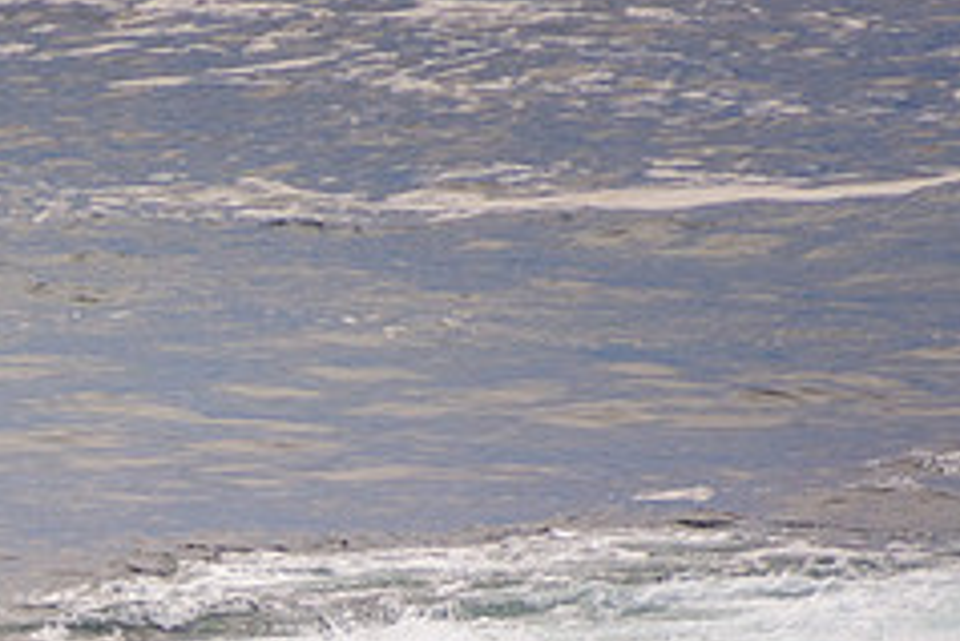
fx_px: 38982
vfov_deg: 0.9
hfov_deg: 1.4
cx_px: -61
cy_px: 776
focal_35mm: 1461
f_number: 5.6
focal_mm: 400
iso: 400
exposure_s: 1/800
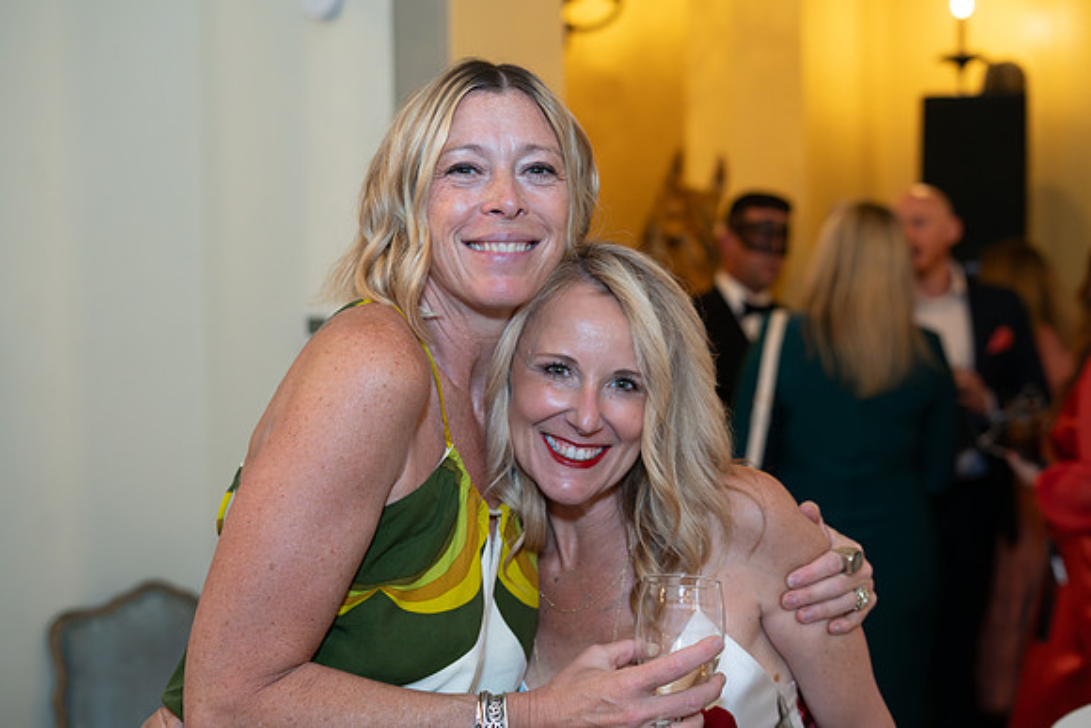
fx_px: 1516
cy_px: 364
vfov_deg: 27.0
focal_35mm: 50
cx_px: 546
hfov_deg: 39.6
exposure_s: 1/125
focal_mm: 50
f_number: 2.8
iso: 800
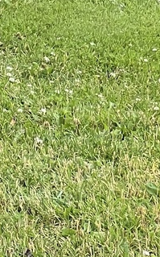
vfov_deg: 5.0
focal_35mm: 410
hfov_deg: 3.2
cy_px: -363
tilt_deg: -0.7
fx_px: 2864
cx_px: -105
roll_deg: -0.4
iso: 100
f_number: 2.8
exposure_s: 1/99
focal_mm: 9
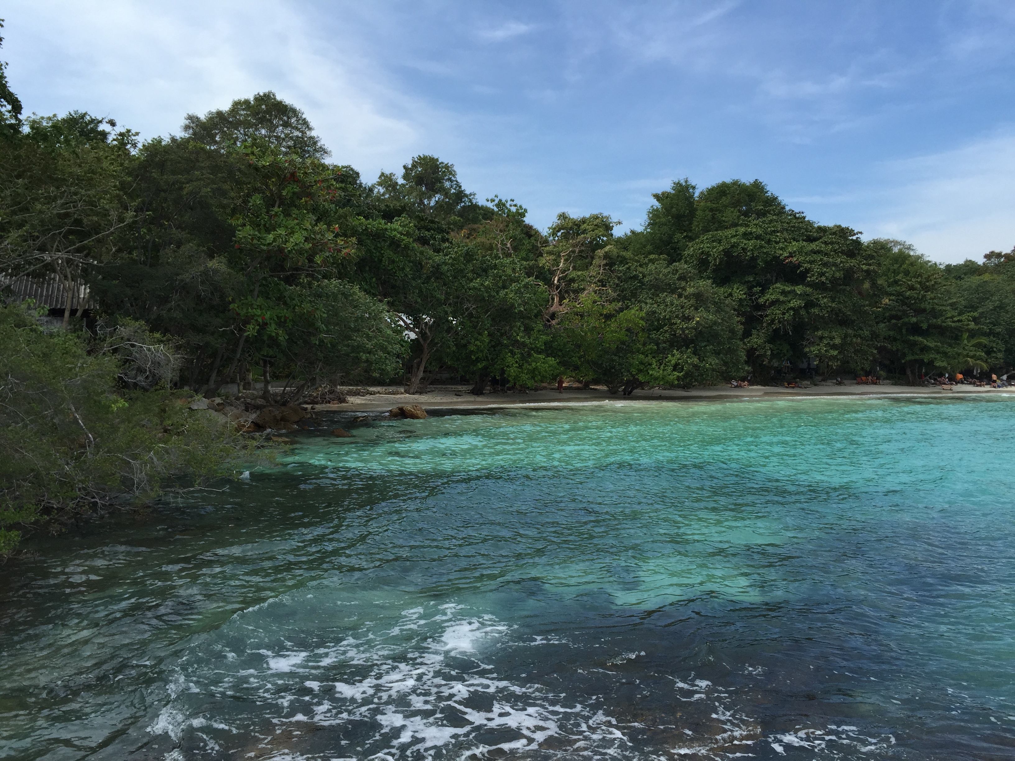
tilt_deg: -1.6
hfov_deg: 61.7
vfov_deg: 48.2
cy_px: 380
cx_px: 508
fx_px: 850
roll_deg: -1.2
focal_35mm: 29
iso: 32
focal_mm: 4.15
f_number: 2.2
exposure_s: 1/1647
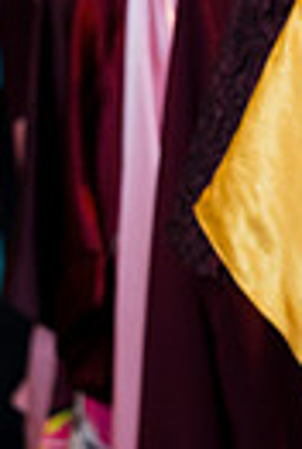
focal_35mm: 137
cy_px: 353
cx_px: 477
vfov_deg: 14.9
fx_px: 1715
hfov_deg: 9.7
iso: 1250
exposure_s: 1/100
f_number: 4
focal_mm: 40
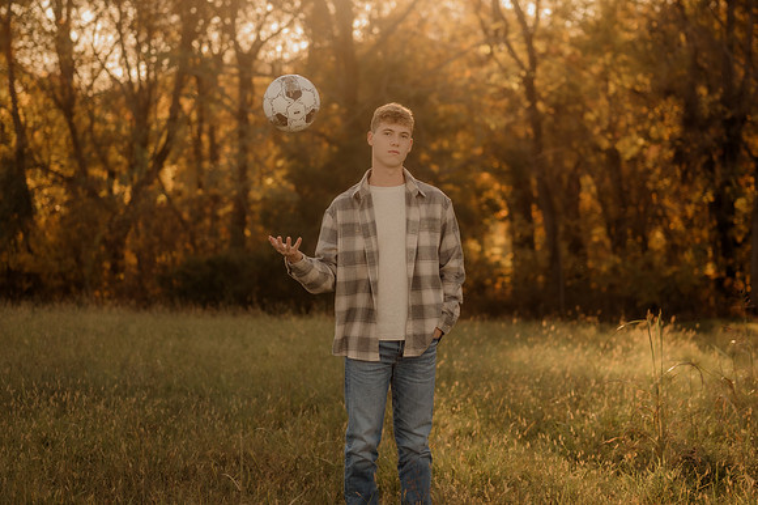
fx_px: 1578
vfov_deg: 18.2
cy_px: 252
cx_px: 379
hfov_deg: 27.0
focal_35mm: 75
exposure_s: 1/1250
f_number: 1.8
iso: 250
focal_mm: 50
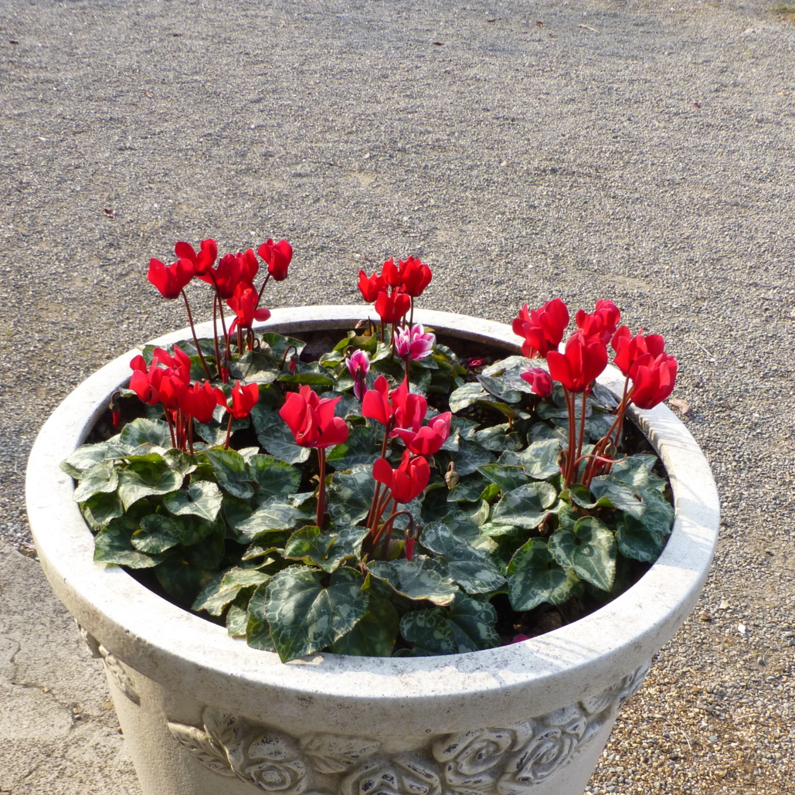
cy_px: 538
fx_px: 857
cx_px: 386
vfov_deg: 48.8
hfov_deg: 49.7
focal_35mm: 33
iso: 100
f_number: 4
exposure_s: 1/250
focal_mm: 4.3
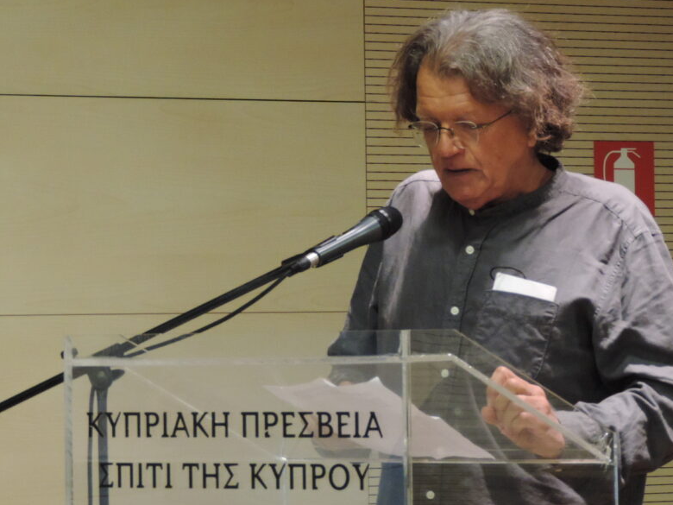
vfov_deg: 6.1
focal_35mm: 243
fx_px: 4724
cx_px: 330
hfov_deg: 8.1
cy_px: 182
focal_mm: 33
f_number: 4.6
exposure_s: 1/25
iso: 800
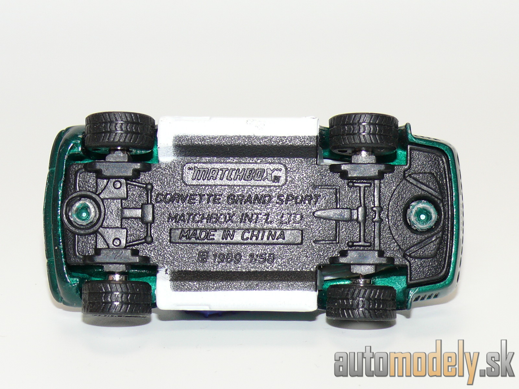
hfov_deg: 16.8
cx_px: 260
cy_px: 194
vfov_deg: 12.7
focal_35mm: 117
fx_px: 1754
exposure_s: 1/30
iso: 100
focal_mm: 14.4
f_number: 4
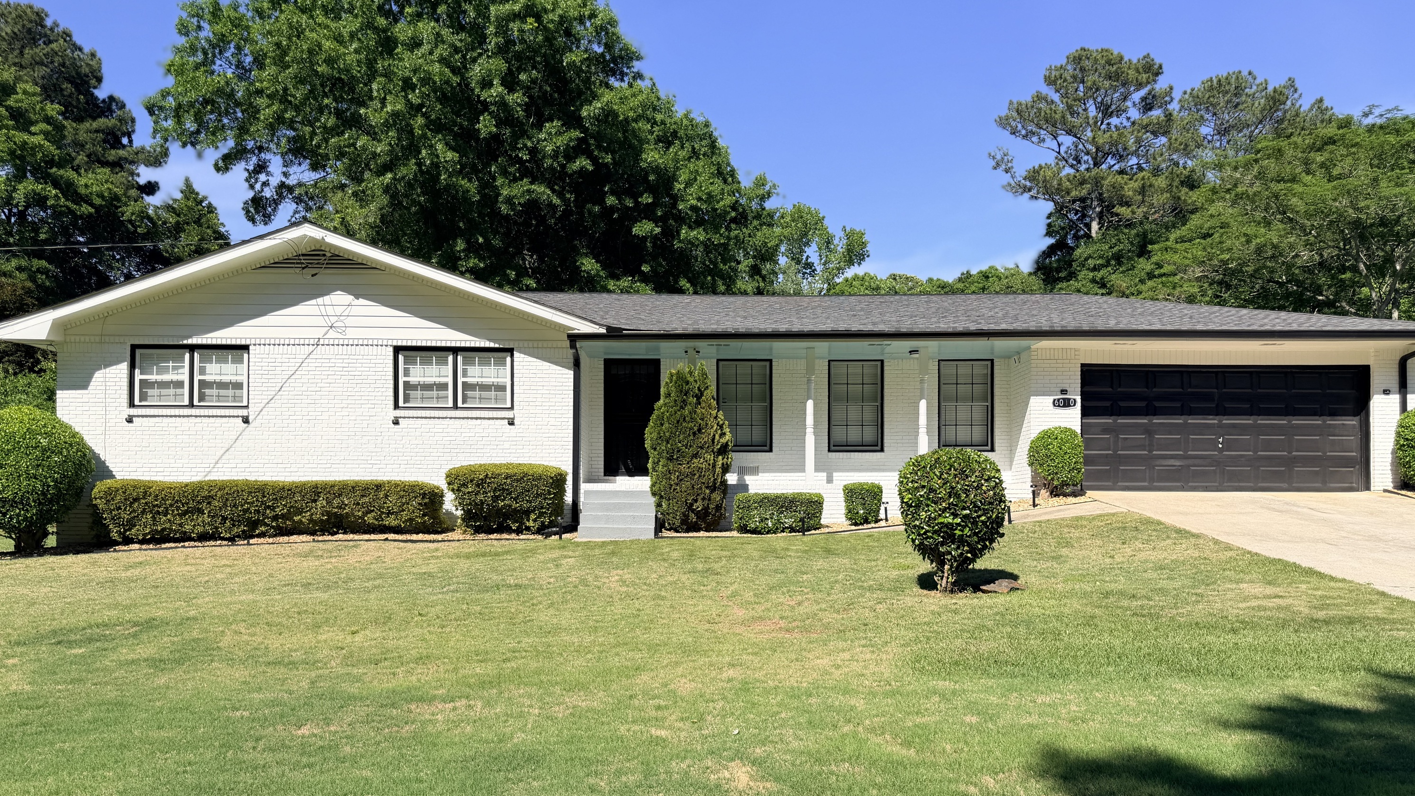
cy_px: 502
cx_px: 722
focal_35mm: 27
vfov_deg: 42.5
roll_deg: +1.1
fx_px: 1013
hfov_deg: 69.9
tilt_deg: +0.9
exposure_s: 1/4405
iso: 80
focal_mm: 6.76
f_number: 1.78
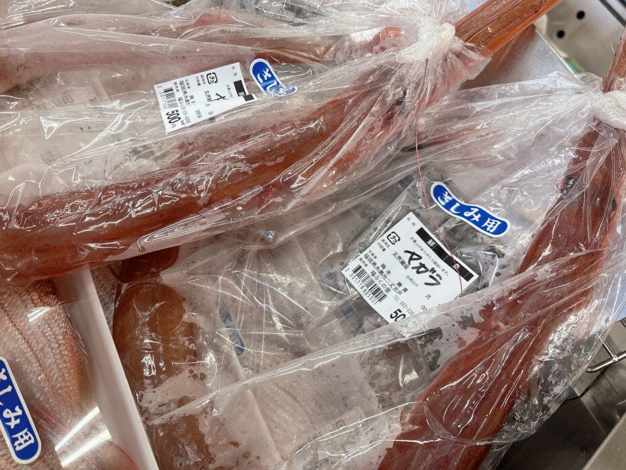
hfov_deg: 65.3
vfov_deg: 51.4
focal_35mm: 27
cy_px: 231
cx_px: 308
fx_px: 488
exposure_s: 1/120
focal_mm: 5.96
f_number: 1.6
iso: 100
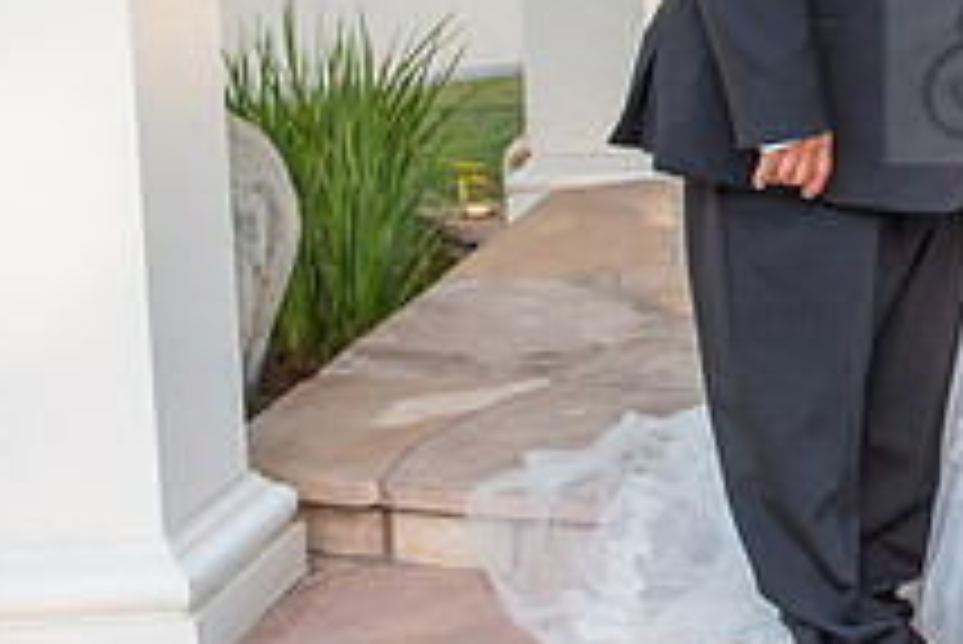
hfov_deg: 19.8
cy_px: -22
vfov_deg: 14.5
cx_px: 1306
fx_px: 2489
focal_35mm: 93
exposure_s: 1/160
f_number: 5.6
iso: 200
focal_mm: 29
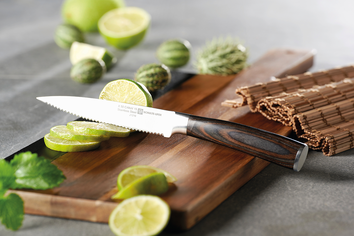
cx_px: 177
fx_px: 1770
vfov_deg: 7.6
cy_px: 118
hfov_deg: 11.4
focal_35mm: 180
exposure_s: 1/100
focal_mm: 180
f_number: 8
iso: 50
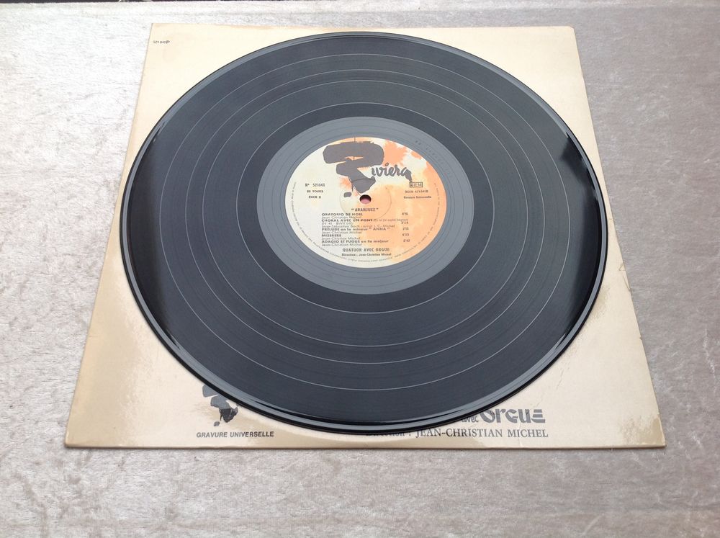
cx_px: 360
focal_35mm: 35
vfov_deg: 40.6
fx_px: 727
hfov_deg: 52.7
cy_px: 269
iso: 50
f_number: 2.4
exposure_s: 1/40
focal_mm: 4.28
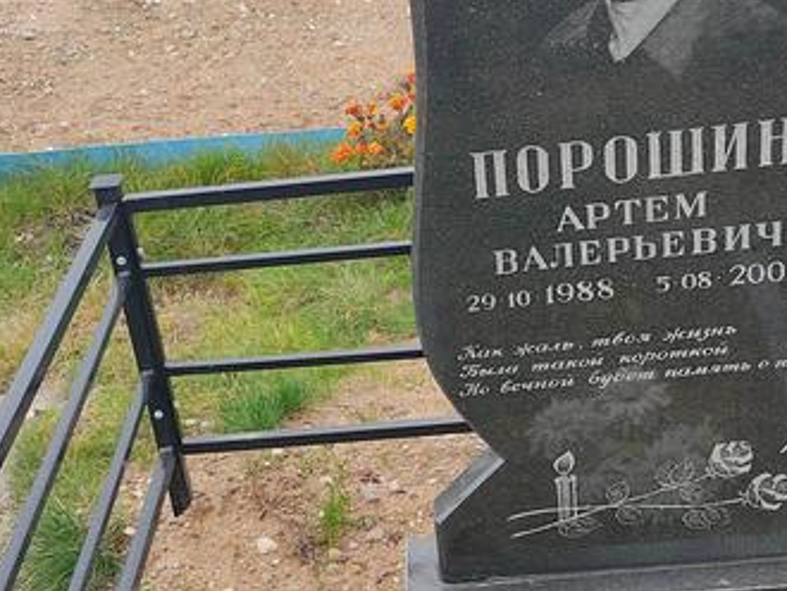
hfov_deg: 30.7
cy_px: 448
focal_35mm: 63
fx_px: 1433
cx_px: 339
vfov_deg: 23.1
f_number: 1.79
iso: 108
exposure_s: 1/120
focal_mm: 4.74
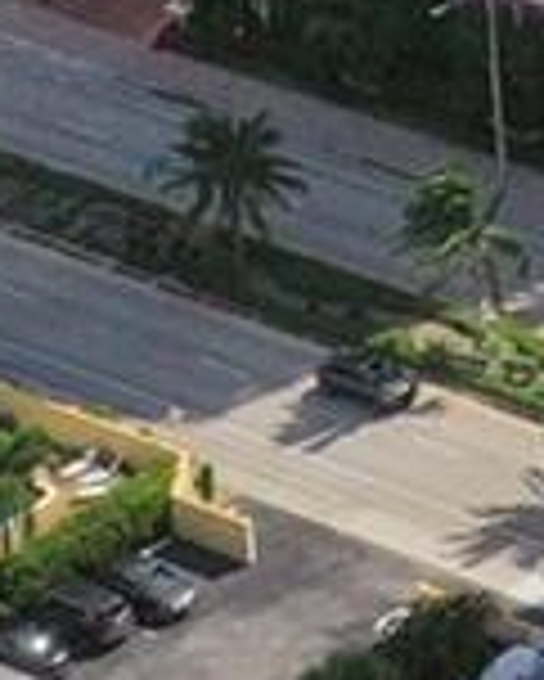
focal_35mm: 278
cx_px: 1884
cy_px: -1337
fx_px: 5589
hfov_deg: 5.1
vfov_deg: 6.4
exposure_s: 1/800
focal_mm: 10.26
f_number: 6.3
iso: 100
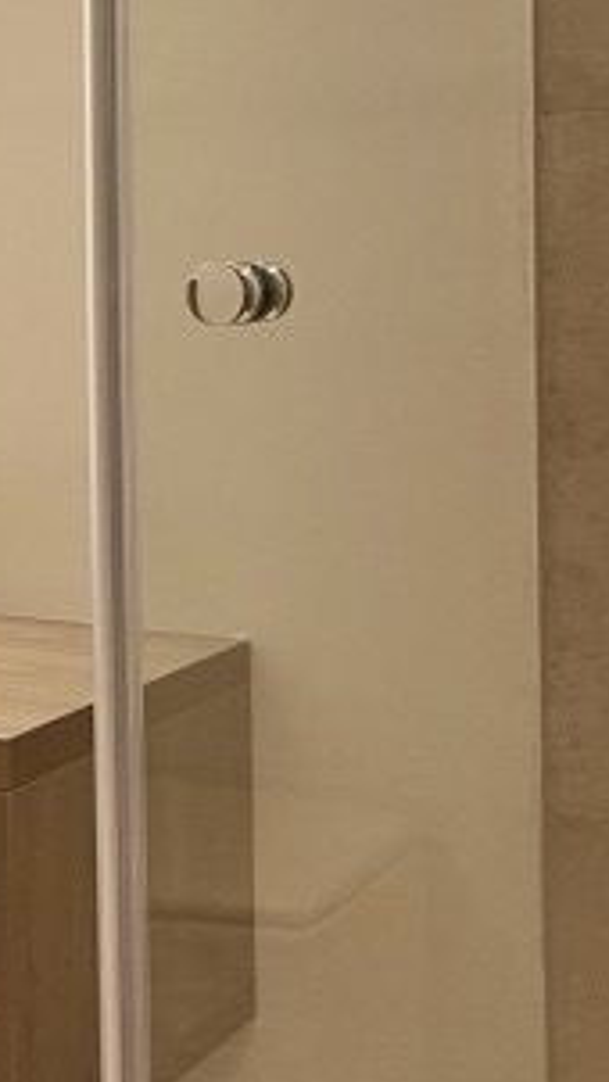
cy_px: 283
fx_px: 2152
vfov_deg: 27.9
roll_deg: +1.3
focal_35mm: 75
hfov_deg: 15.2
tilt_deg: +1.5
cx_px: -236
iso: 125
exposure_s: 1/50
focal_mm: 4.2
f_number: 1.6
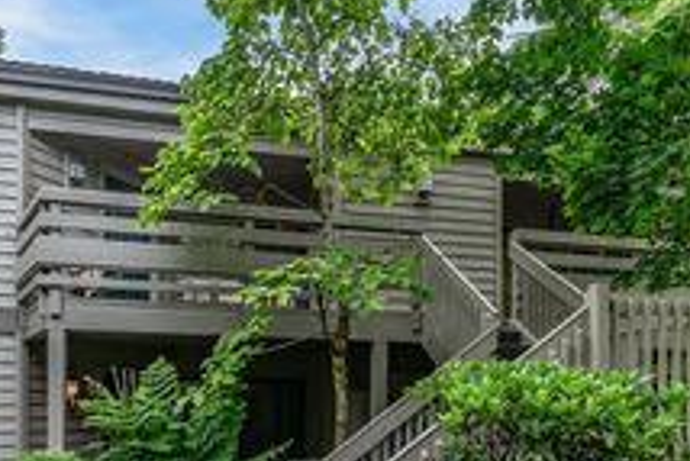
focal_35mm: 28
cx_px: 313
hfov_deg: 65.3
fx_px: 537
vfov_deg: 41.8
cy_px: 435
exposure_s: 1/30
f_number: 6.3
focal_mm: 12
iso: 320
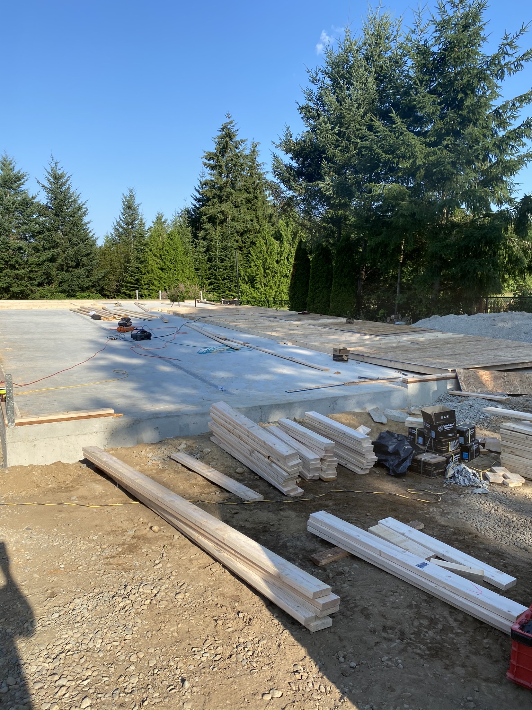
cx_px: 266
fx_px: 533
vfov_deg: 67.3
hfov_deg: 53.1
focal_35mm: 26
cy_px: 355
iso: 32
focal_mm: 4.25
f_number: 1.8
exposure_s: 1/1701
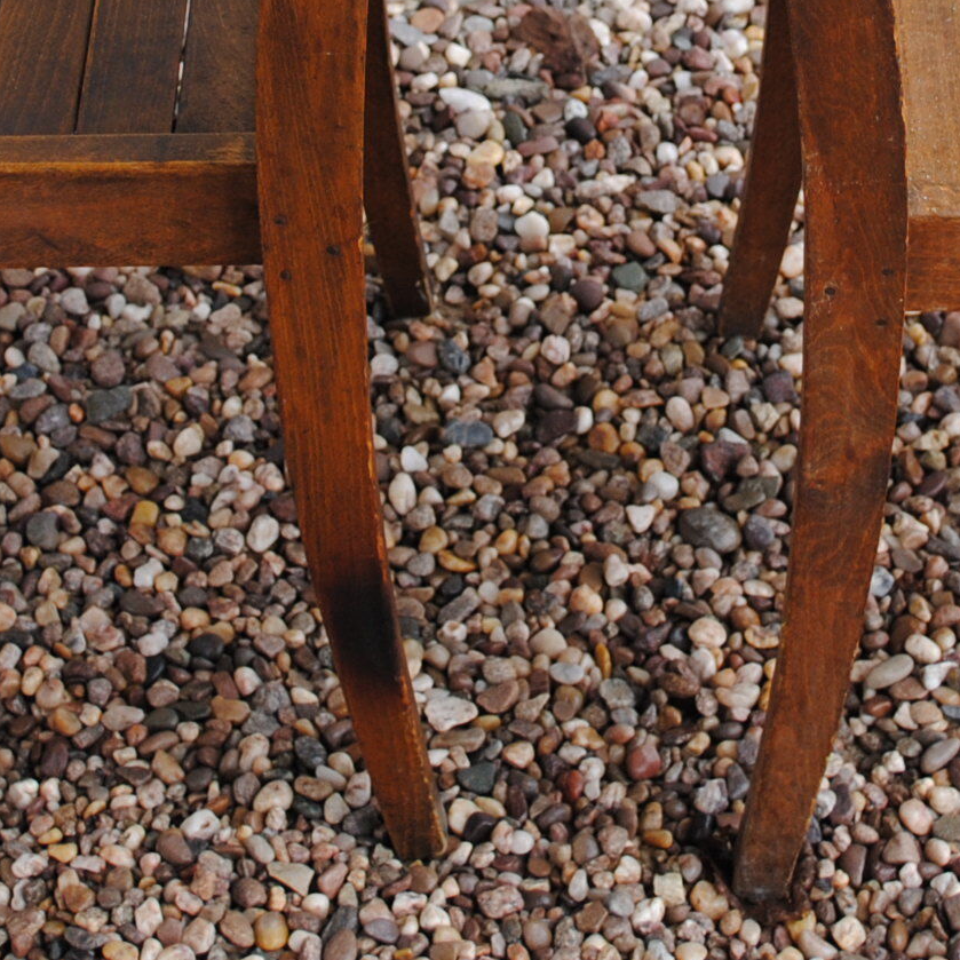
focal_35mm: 97
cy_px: 11
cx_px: 554
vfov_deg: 17.5
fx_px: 3043
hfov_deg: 17.9
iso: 200
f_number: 4
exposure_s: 1/50
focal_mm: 22
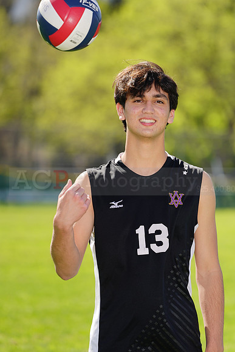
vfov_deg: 6.8
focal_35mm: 303
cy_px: 176
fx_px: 2965
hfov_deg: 4.5
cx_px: 118
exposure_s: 1/200
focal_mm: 303
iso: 64
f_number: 6.3
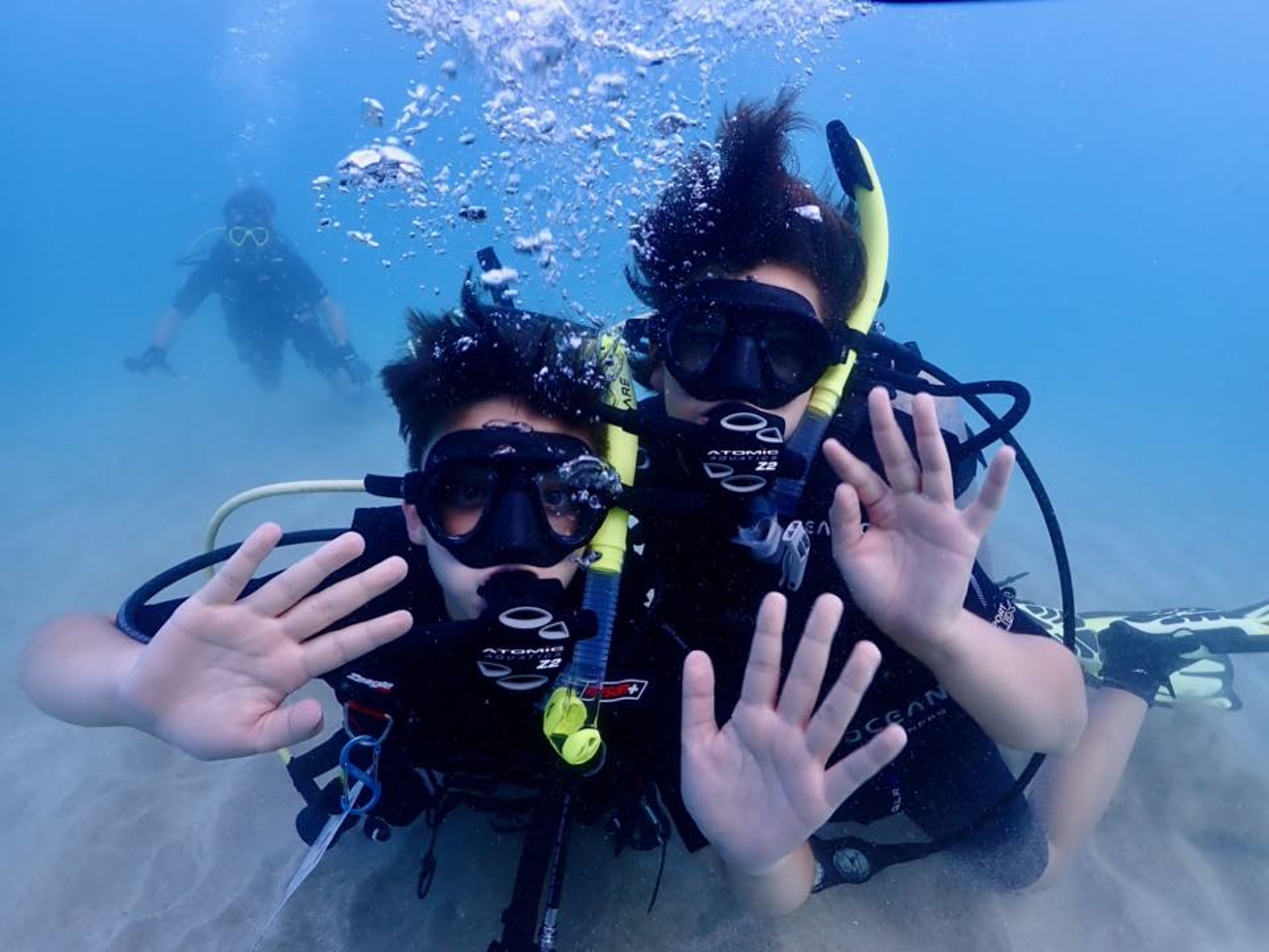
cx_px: 634
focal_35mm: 25
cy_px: 476
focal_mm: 4.5
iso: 100
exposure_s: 1/200
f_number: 2.8
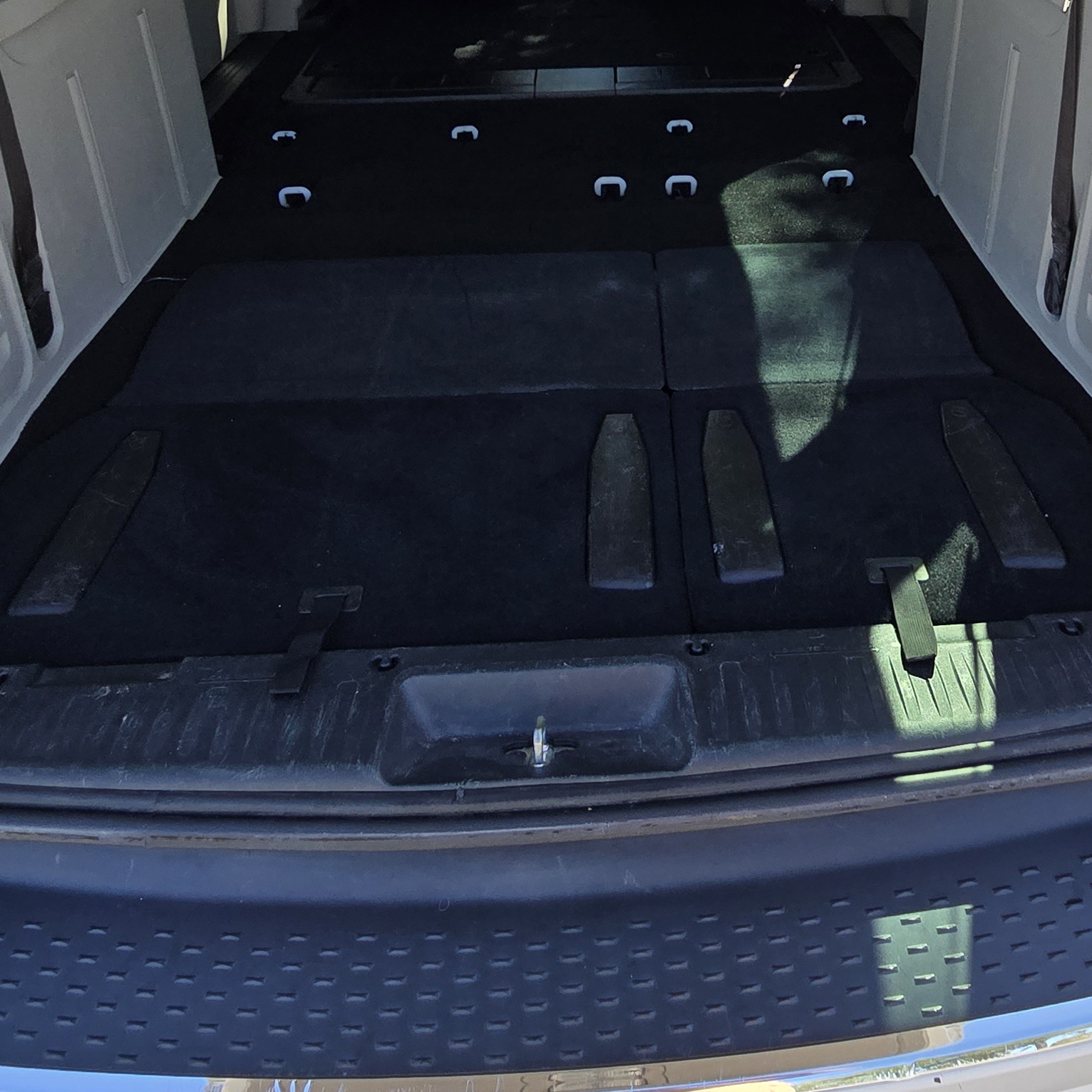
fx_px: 1071
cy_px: 245
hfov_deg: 53.7
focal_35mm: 30
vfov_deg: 51.2
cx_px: 644
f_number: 2.2
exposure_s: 1/360
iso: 50
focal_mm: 2.2
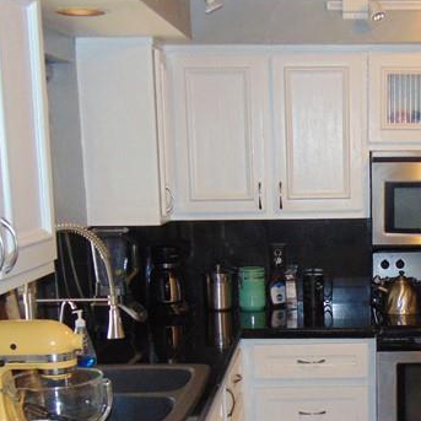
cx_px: 362
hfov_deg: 25.4
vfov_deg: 25.4
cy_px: 365
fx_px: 908
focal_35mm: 66
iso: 200
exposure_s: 1/30
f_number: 3
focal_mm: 4.5
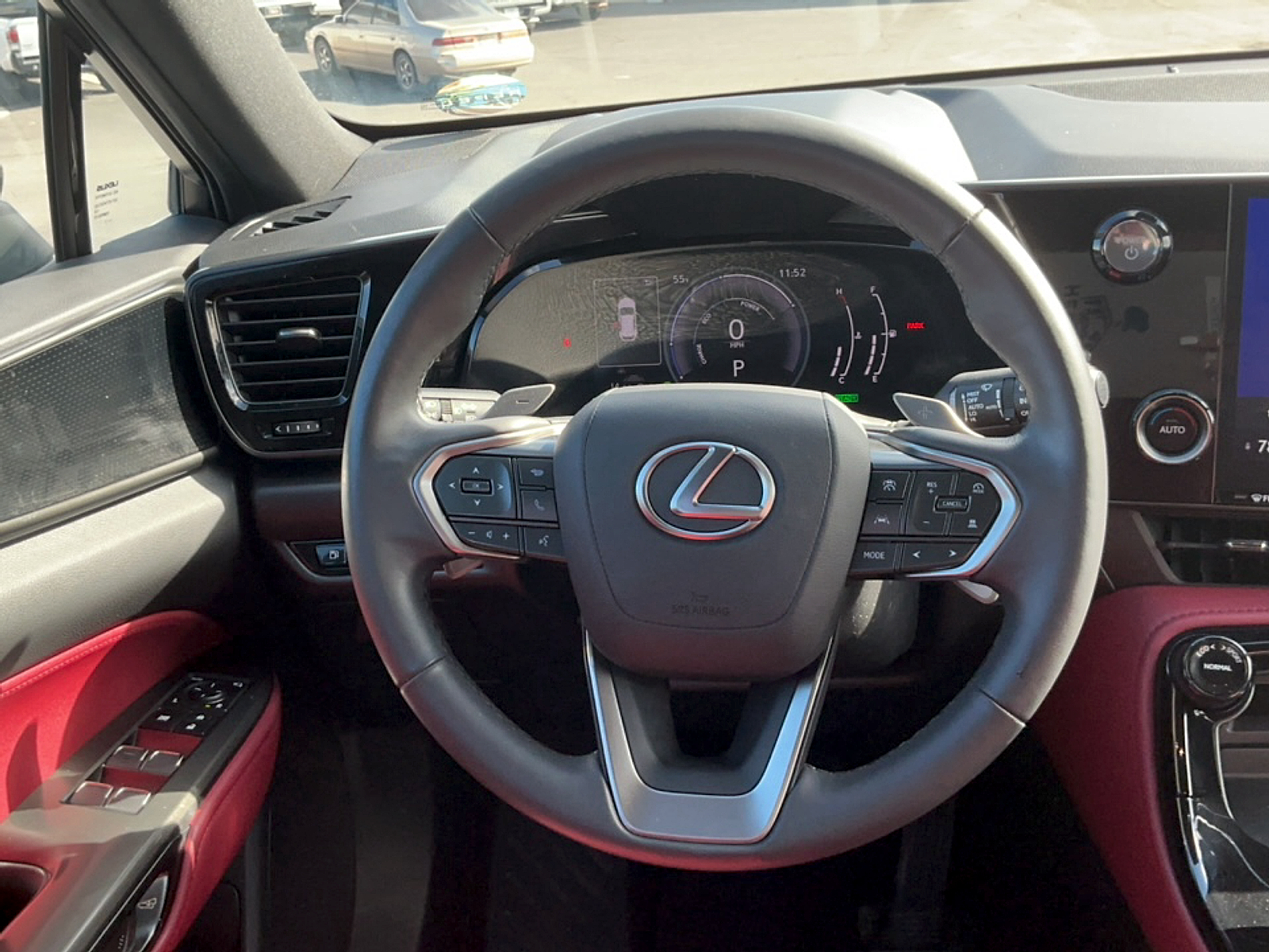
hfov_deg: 60.0
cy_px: 476
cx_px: 634
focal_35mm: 30
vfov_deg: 46.8
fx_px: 1100
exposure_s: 1/120
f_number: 1.8
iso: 50
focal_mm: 3
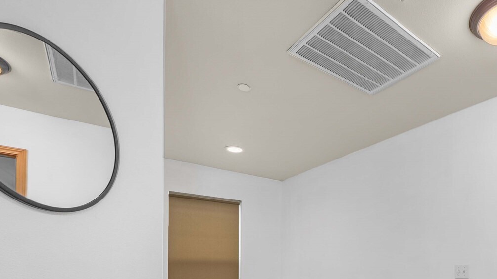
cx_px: 340
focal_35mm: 23
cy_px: 276
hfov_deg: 75.7
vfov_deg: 43.0
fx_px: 303
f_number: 7.1
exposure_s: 1/4
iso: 1000
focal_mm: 13
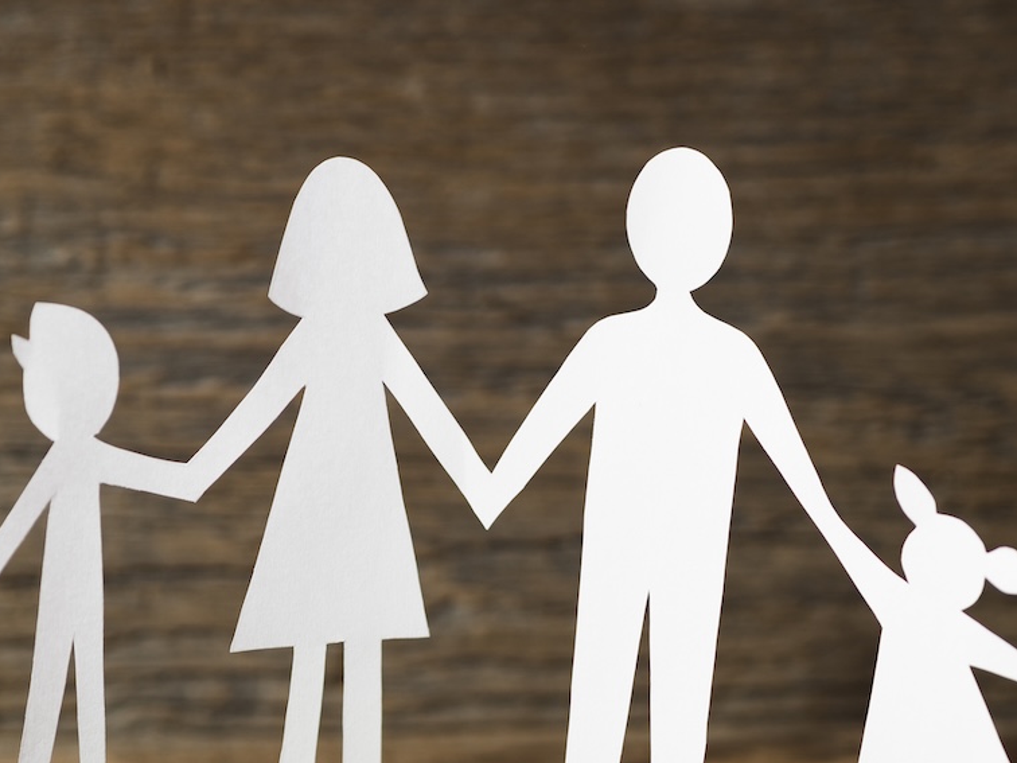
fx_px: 3496
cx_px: 510
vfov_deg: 12.4
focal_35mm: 119
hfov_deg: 16.6
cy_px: 429
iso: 100
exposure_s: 1/125
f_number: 2.2
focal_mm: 45
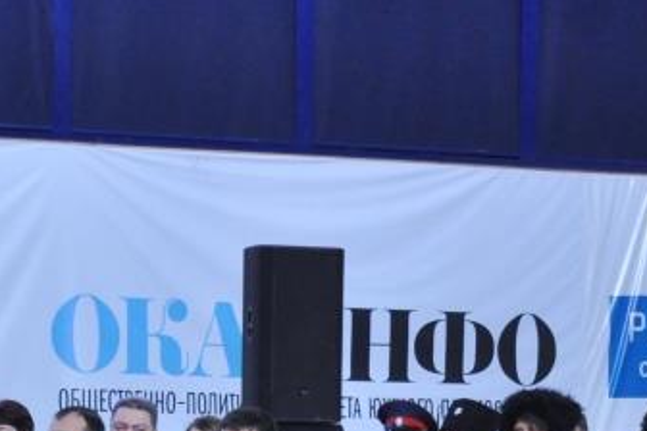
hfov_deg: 14.0
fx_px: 2624
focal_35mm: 146
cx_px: 474
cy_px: 529
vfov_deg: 9.3
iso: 1250
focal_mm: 32
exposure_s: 1/125
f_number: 5.6
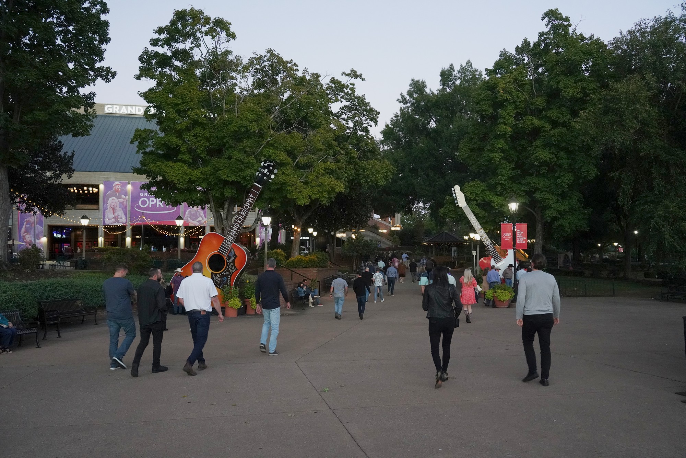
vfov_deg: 45.0
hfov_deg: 63.7
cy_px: 229
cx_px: 343
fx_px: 553
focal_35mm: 29
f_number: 5.6
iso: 6400
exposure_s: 1/80
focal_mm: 29
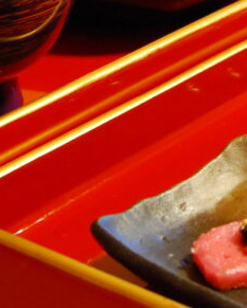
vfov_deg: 12.2
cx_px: 266
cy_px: 17
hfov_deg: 9.8
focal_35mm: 157
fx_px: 1433
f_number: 5
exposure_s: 1/8
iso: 800
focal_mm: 27
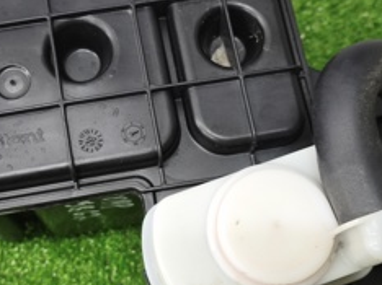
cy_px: 127
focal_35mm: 63
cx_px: 132
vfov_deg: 23.2
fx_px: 695
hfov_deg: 30.6
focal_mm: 5.35
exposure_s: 1/50
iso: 640
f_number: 1.7
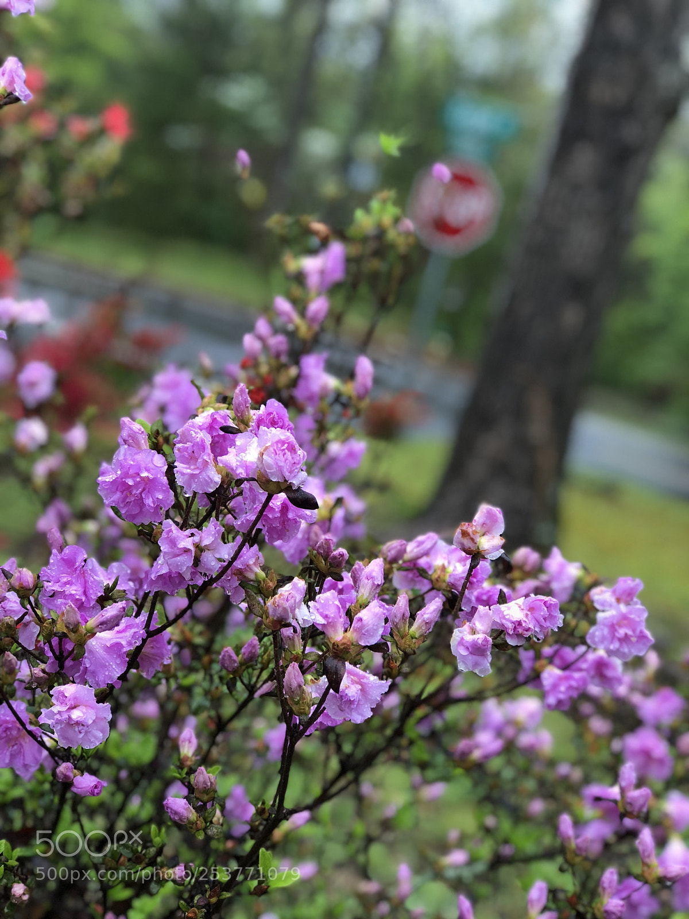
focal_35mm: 57
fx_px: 1513
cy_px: 460
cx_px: 344
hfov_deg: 25.7
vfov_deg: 33.8
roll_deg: -16.1
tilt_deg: -9.4
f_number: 2.8
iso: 32
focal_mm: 6.6
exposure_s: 1/60
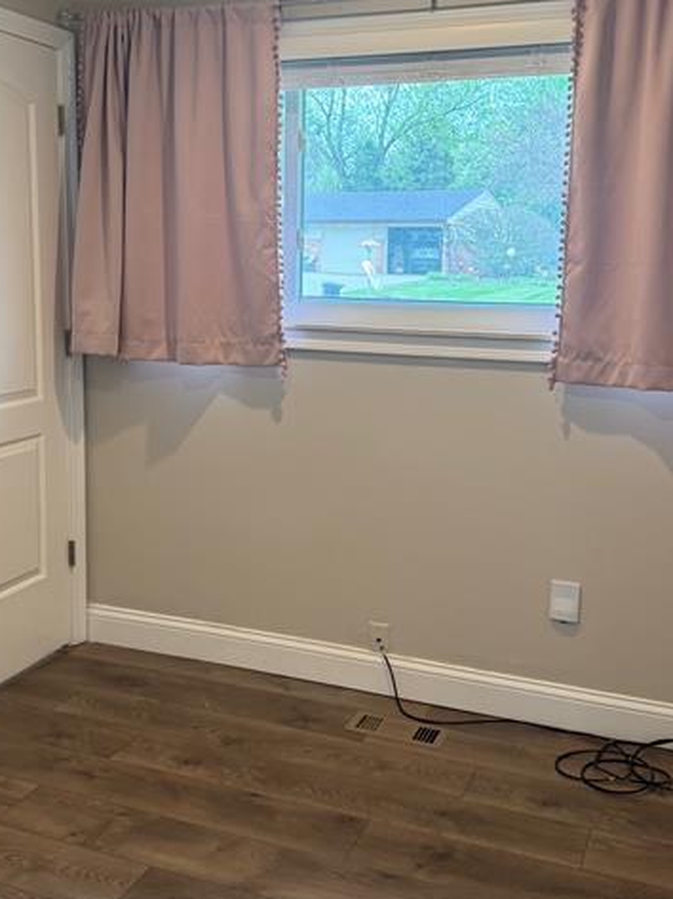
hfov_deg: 36.8
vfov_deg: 47.8
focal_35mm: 39
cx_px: 312
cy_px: 395
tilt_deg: -7.3
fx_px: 1012
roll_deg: -0.7
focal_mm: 6.76
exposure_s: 1/120
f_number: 1.78
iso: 160
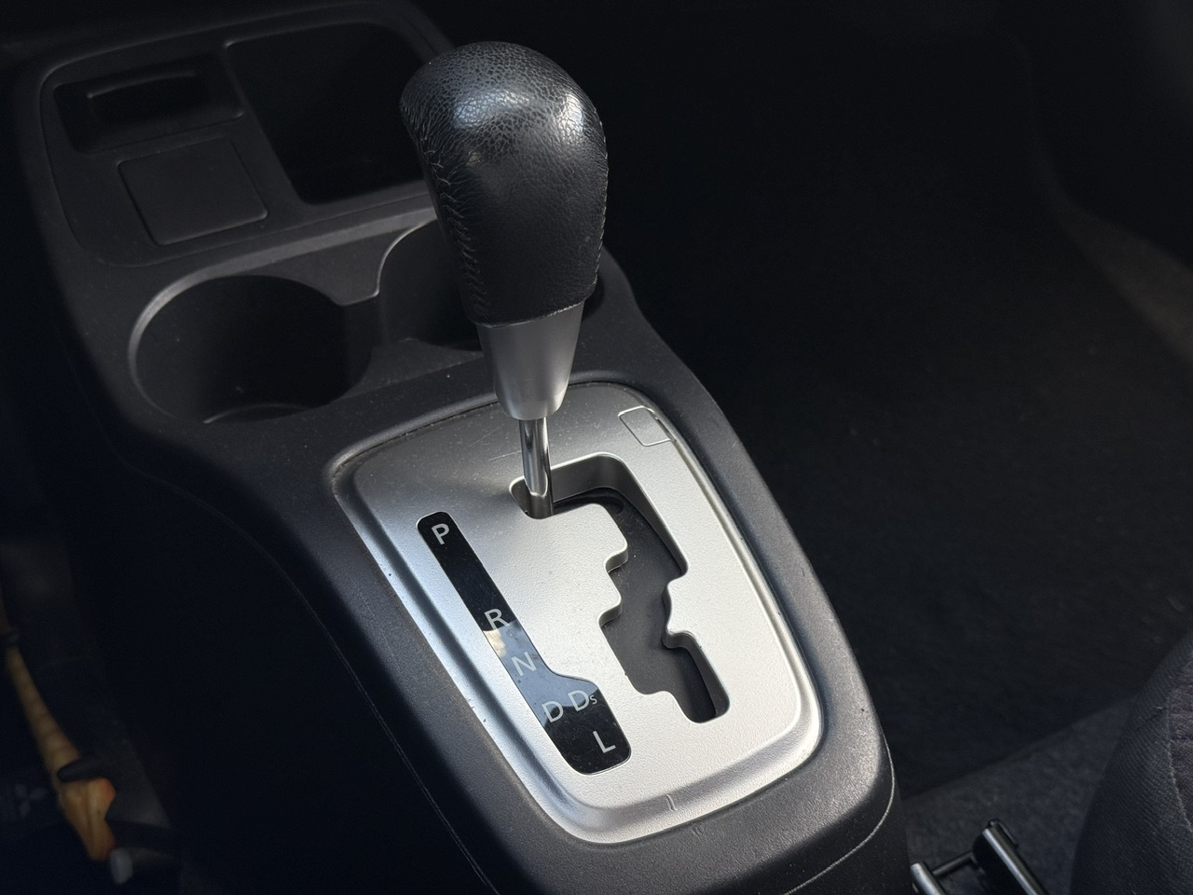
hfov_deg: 39.7
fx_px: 1654
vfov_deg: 30.3
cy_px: 448
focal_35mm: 48
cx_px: 596
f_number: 1.78
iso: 64
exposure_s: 1/256
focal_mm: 6.76
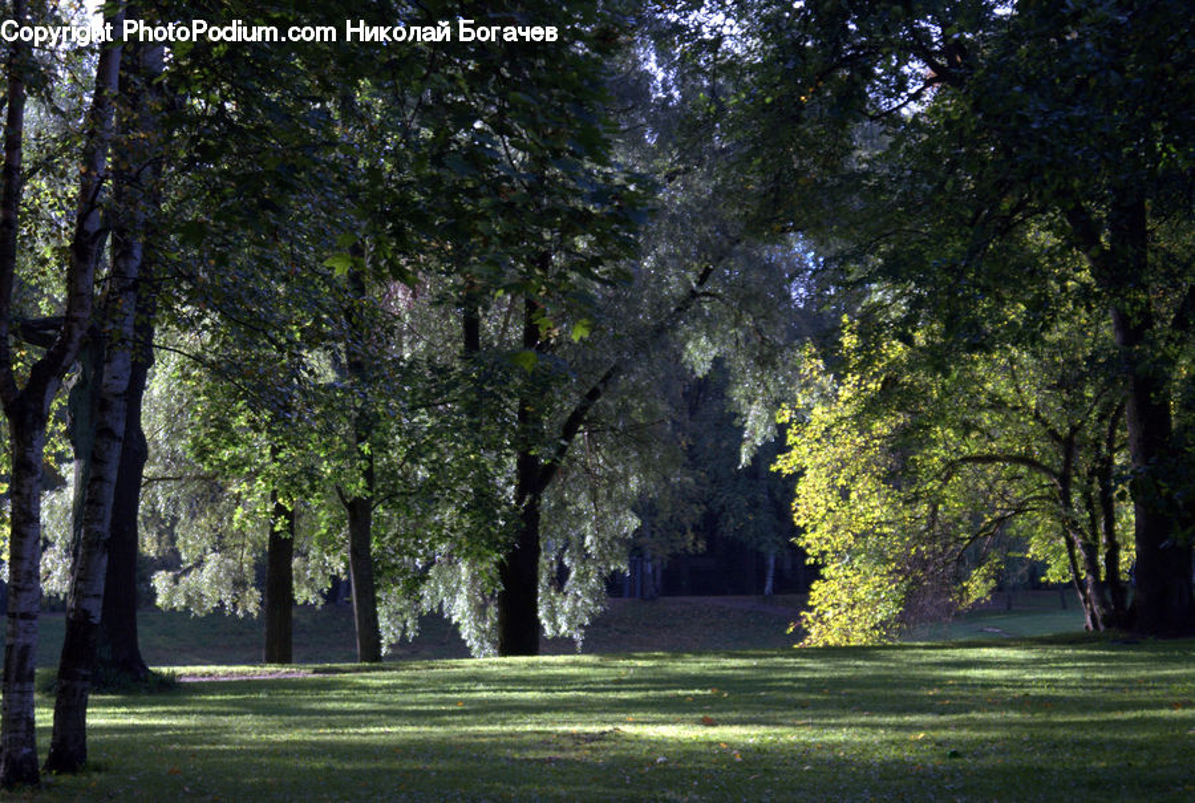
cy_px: 402
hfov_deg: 19.4
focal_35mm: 105
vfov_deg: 13.1
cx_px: 598
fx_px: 3494
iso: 400
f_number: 5.6
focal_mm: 70
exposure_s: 1/60
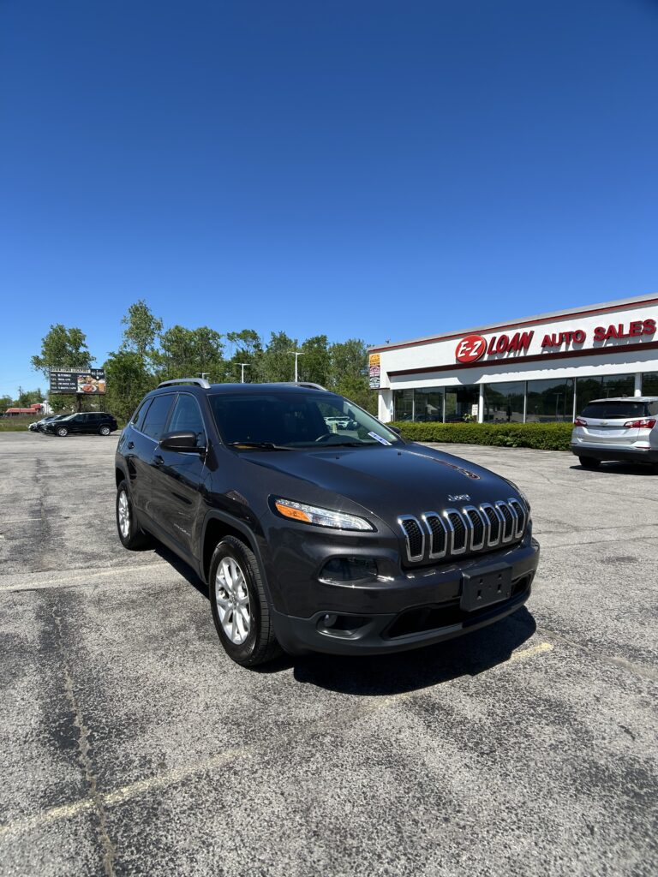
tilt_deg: -2.7
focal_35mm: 26
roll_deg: -0.4
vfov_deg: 67.3
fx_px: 659
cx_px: 329
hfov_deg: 53.1
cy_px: 438
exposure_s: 1/3356
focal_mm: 5.7
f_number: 1.5
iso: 50
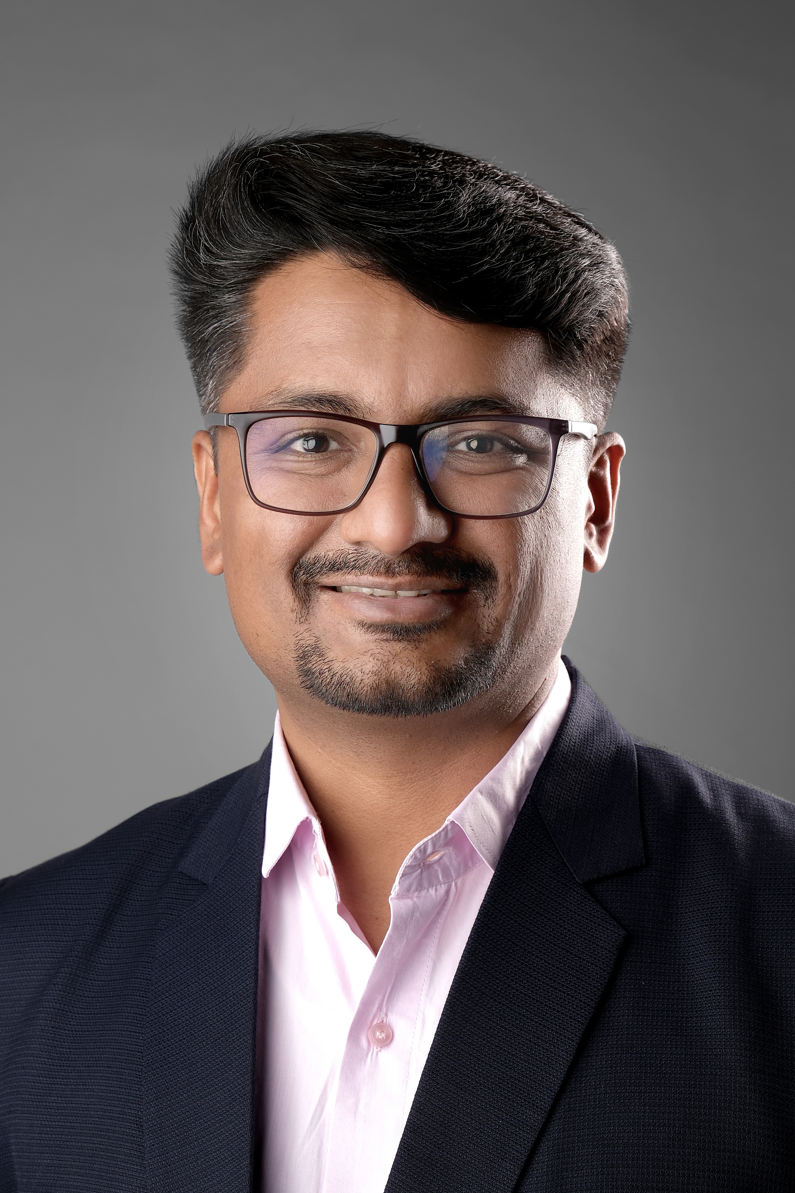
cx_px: 389
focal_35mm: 82
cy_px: 664
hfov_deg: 16.7
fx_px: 2716
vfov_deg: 24.7
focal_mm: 42.7
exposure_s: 1/100
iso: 100
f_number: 7.1
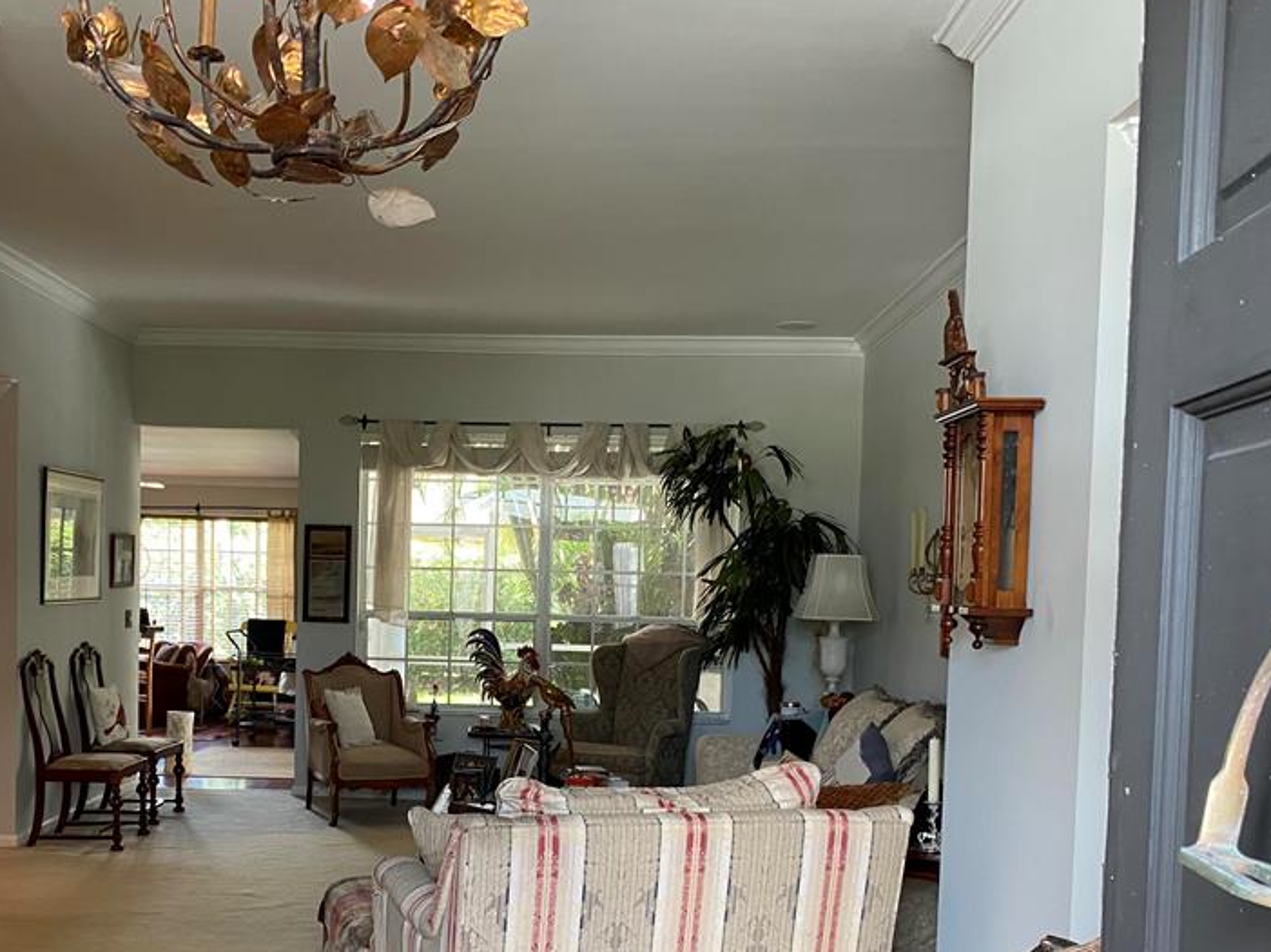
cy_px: 651
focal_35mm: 38
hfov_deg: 48.3
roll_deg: -1.2
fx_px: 1395
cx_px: 442
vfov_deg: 37.2
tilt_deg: -2.2
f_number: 1.8
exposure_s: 1/74
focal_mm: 4.25
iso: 125
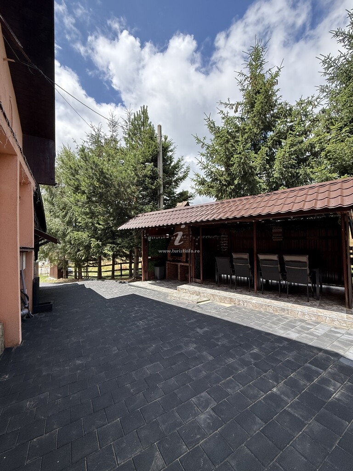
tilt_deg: +2.1
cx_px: 176
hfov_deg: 85.7
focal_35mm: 14
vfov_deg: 102.1
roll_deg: +0.3
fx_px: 190
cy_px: 236
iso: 64
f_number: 2.2
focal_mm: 2.22
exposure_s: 1/789
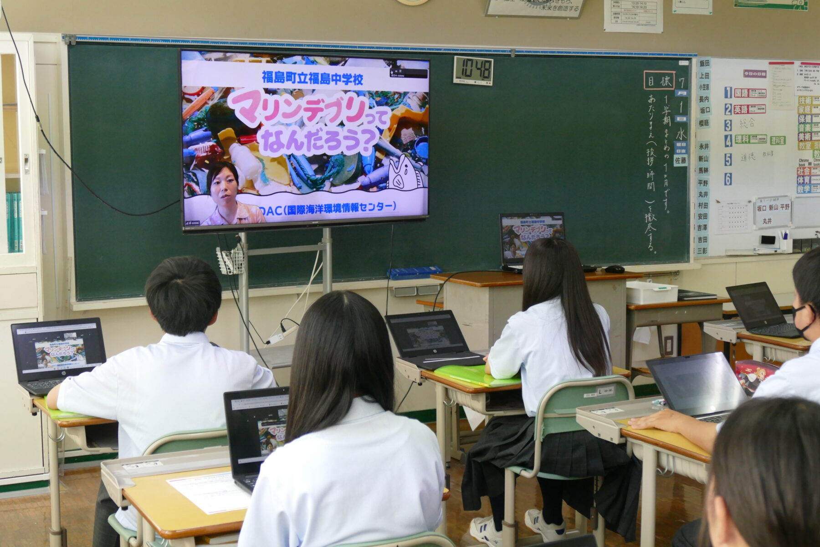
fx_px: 1253
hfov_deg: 36.2
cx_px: 410
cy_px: 274
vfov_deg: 24.6
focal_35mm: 55
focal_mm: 20.23
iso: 1000
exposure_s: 1/250
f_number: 3.4
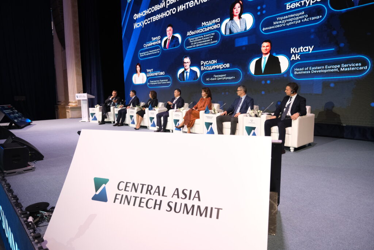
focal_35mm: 24
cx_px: 187
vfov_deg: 53.1
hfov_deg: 73.7
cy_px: 125
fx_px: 249
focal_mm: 16
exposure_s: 1/160
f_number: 2.8
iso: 1600
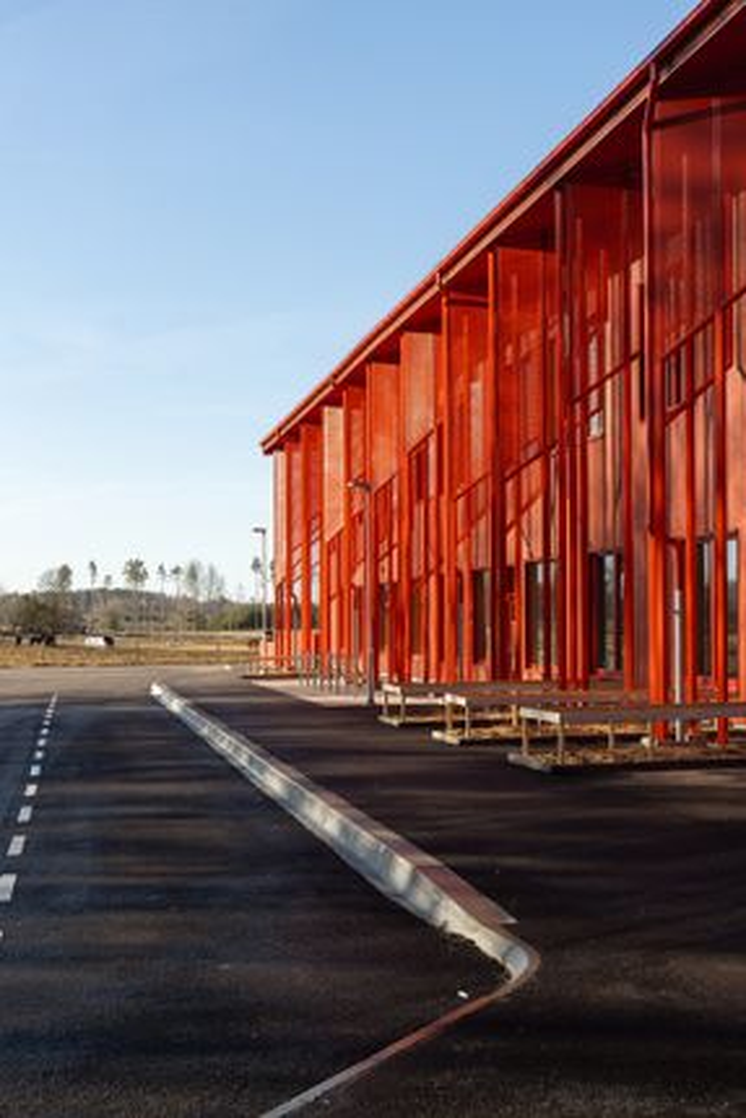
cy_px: 559
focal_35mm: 42
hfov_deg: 31.9
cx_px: 373
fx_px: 1304
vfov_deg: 46.4
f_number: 5.6
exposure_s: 1/250
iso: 100
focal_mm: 42
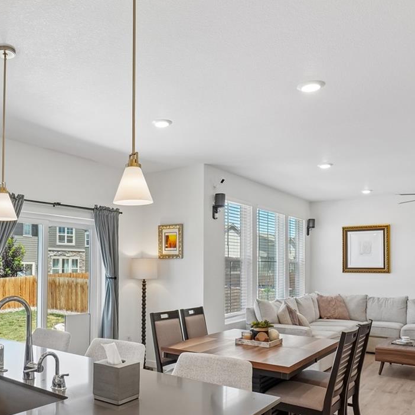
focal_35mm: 29
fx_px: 393
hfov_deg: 54.0
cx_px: 123
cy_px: 282
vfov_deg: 54.3
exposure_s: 1/40
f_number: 8
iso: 400
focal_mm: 10
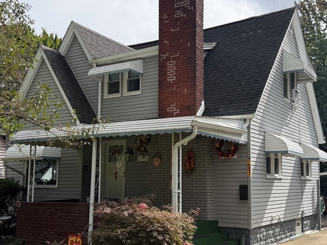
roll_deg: -0.2
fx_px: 406
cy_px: 142
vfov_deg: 33.5
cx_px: 185
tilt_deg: +5.0
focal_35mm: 43
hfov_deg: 43.8
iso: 100
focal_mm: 6.76
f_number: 1.78
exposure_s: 1/6173
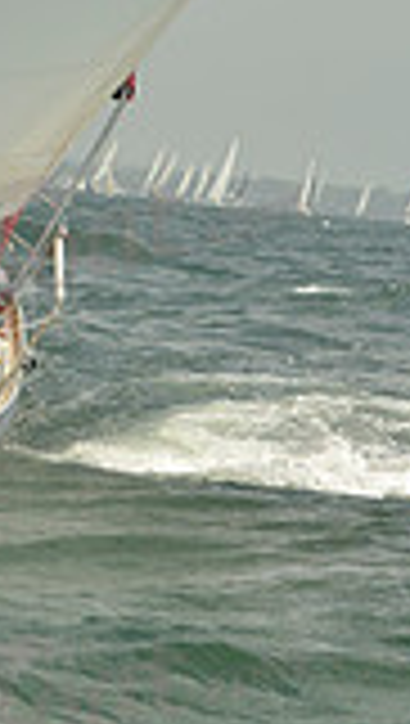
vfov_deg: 6.7
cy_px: 101
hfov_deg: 3.8
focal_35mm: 320
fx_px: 6162
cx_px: -559
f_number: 7.1
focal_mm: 85
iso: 200
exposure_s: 1/1250
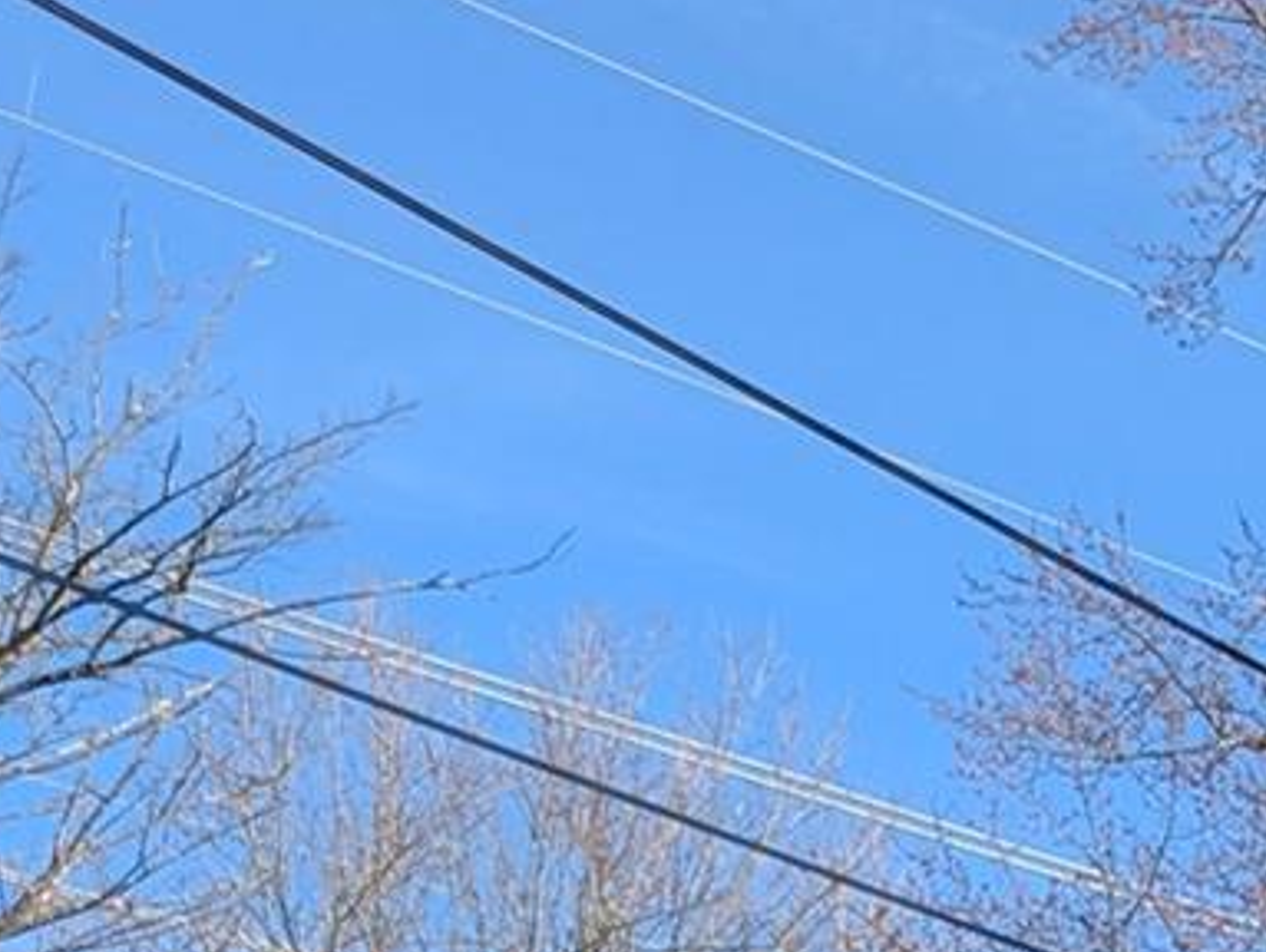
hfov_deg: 11.8
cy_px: 2324
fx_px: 4686
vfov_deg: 10.1
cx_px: 3266
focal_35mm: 128
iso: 21
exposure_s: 1/646
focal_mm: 6.9
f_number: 1.68
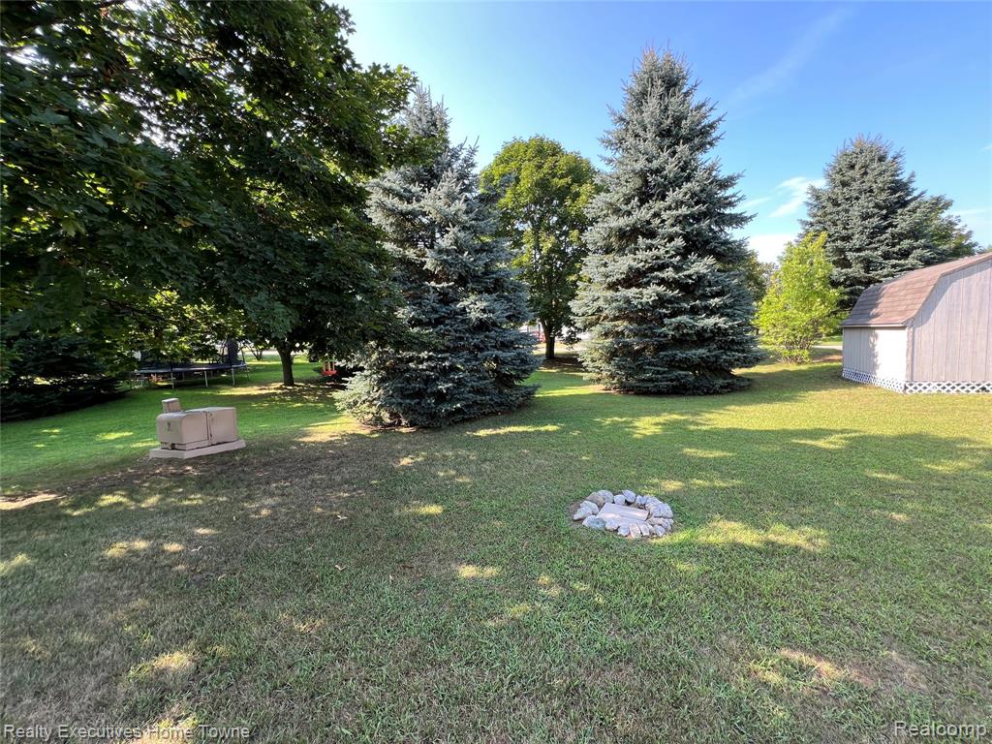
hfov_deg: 106.2
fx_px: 373
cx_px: 496
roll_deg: +3.4
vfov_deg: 89.9
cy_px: 372
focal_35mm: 13
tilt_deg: -5.7
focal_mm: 1.57
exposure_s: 1/119
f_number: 1.8
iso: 32
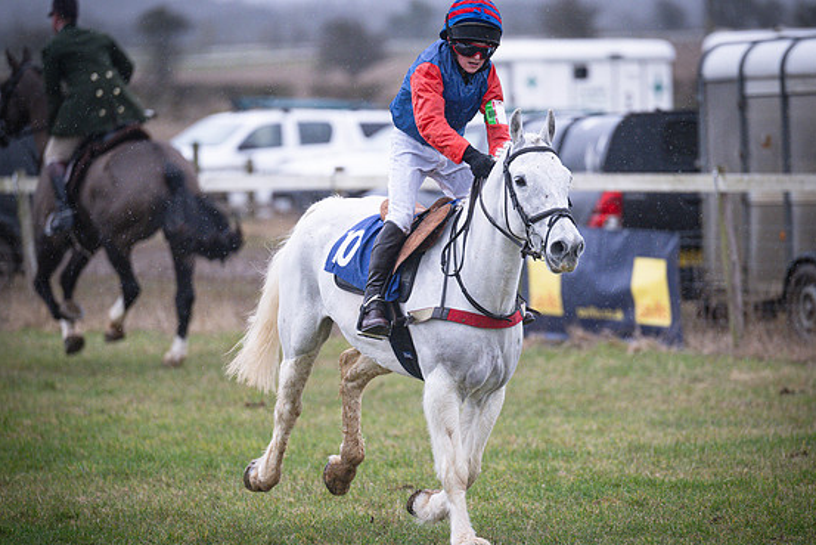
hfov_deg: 6.5
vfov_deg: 4.3
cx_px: 395
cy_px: 300
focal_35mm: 317
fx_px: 7187
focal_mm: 200
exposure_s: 1/1000
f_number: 2.8
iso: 1250
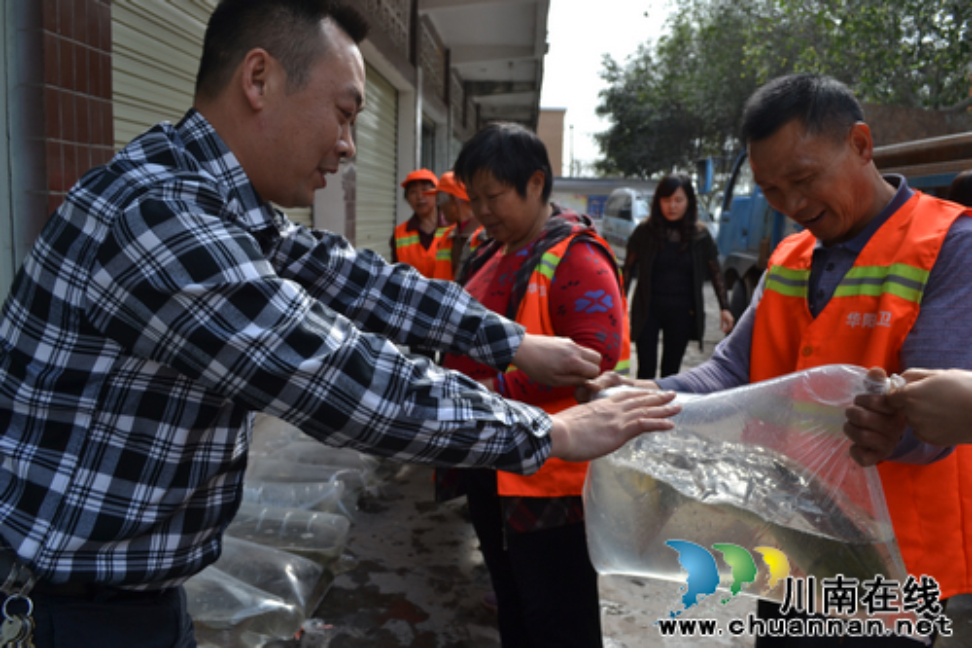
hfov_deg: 61.9
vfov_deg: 43.6
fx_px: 810
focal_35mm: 30
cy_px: 324
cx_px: 486
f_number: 7.1
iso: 100
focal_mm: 20
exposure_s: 1/200
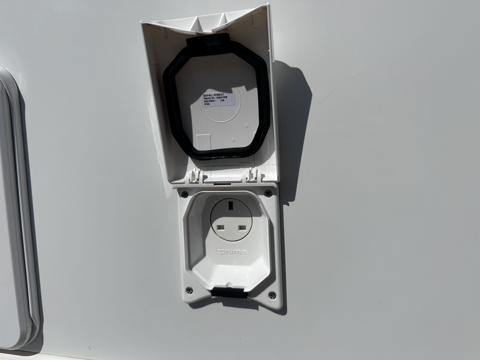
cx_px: 240
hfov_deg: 71.6
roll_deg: +2.0
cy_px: 180
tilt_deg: -4.2
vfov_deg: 56.8
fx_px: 333
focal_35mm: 24
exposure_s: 1/18519
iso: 80
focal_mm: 6.86
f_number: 1.78
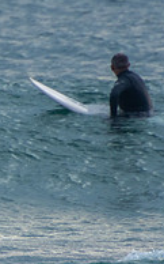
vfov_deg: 1.1
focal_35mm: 1833
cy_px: 227
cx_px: -183
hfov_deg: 0.7
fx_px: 13128
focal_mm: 400
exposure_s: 1/400
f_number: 5.6
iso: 360
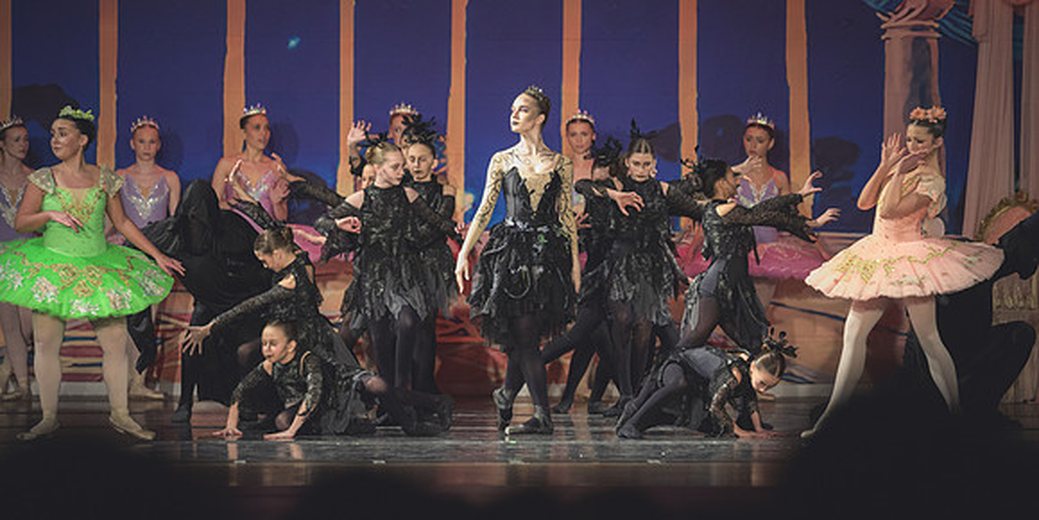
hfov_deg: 10.1
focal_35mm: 220
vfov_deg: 5.0
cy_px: 324
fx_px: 5894
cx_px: 526
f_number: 2.8
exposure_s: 1/320
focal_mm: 200
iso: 4500
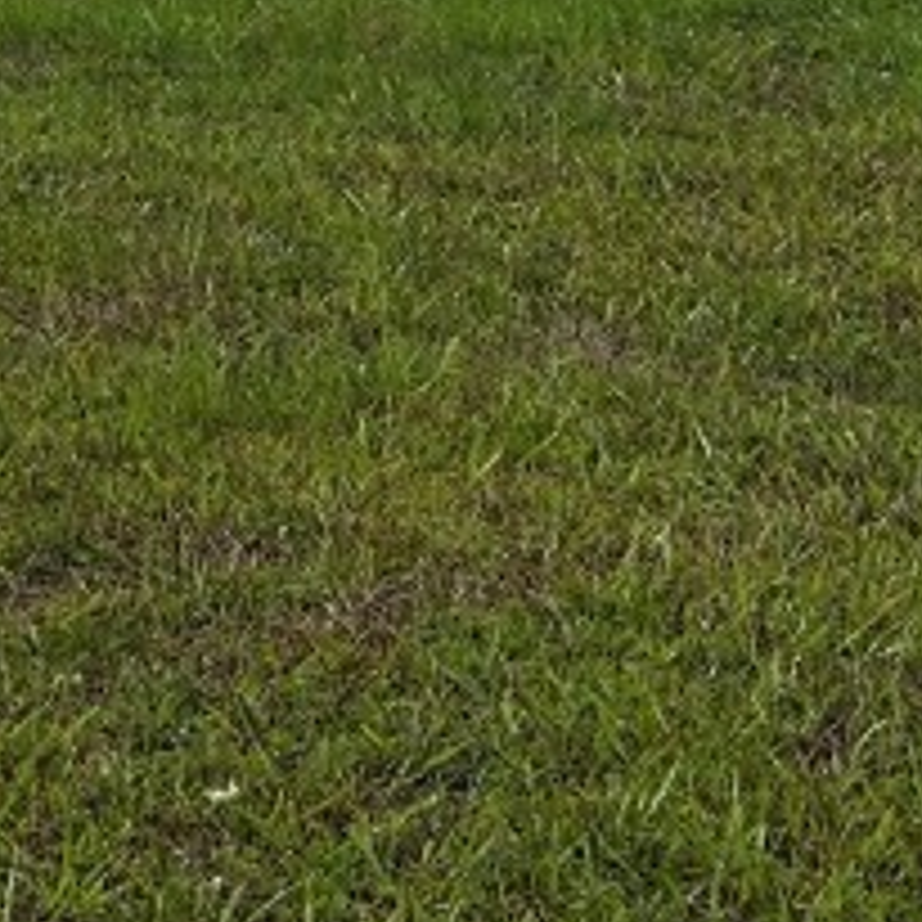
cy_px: -733
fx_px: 3465
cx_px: -558
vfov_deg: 13.6
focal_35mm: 115
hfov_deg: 14.0
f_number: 1.5
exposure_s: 1/2404
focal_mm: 5.7
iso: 50
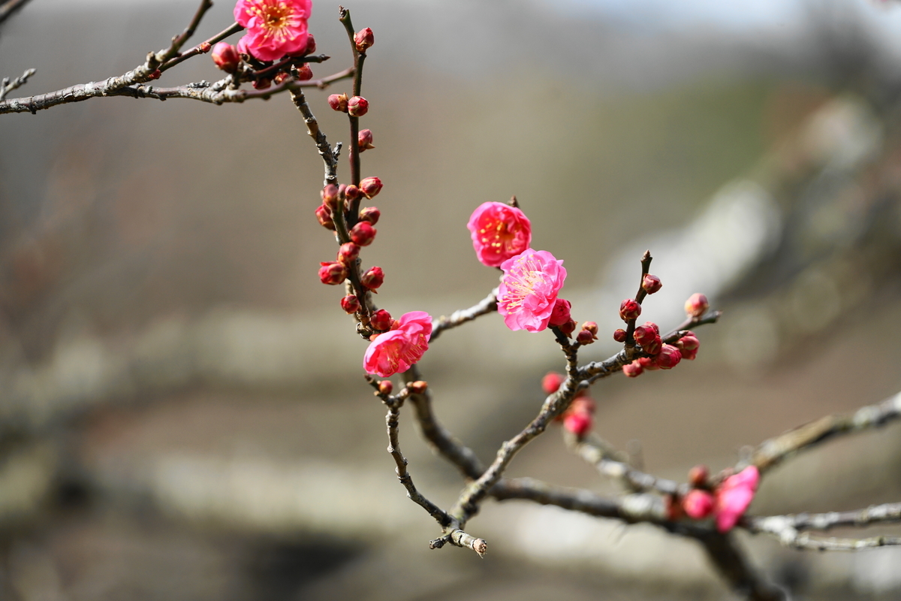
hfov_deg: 6.9
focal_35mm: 300
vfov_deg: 4.6
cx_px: 450
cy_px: 300
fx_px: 7508
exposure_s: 1/320
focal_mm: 300
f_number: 5.6
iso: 160
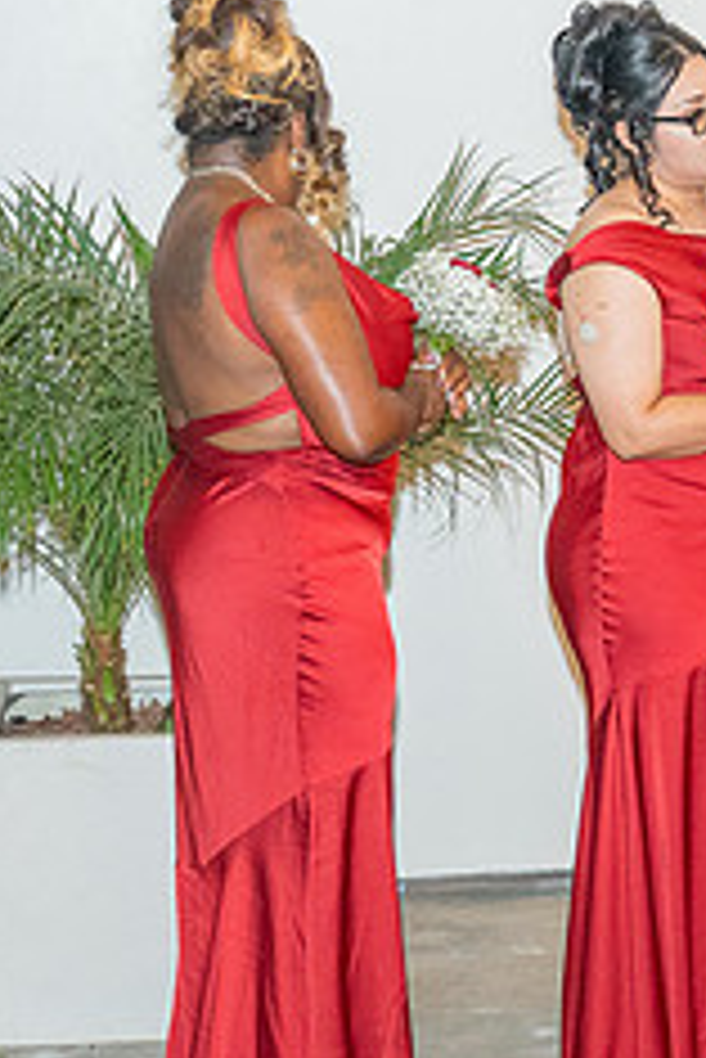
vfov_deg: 18.7
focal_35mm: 109
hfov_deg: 12.3
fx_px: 3201
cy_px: 492
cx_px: 882
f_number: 3.2
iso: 1250
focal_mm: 29.5
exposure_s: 1/200
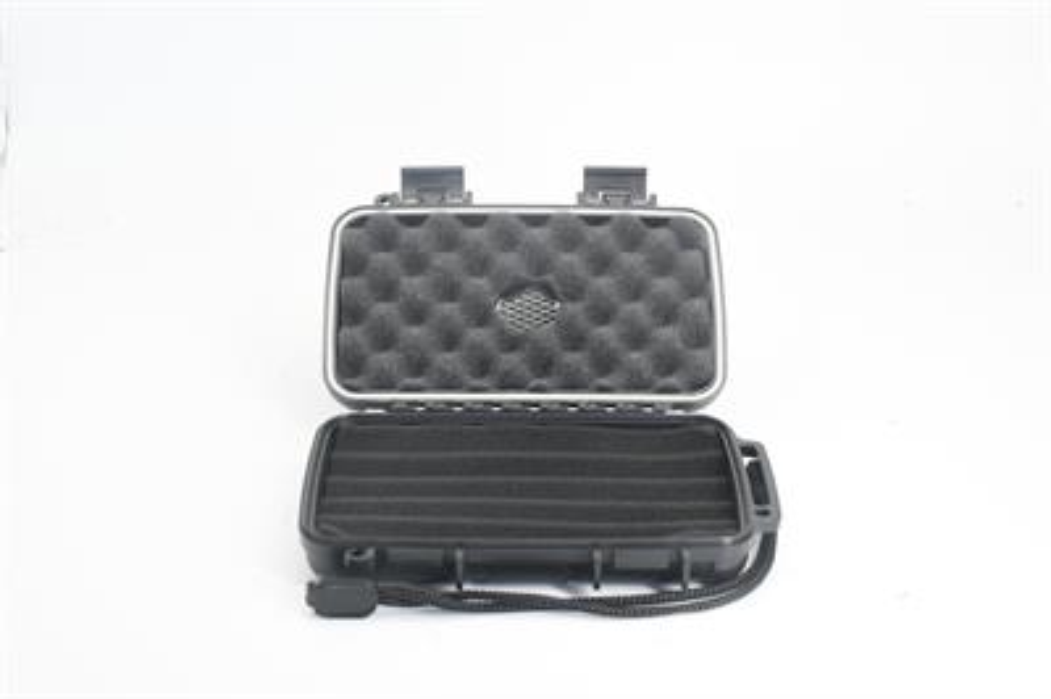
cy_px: 350
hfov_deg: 33.4
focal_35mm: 60
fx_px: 1750
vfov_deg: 22.6
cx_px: 526
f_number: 16
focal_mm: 60
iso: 2000
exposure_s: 1/80
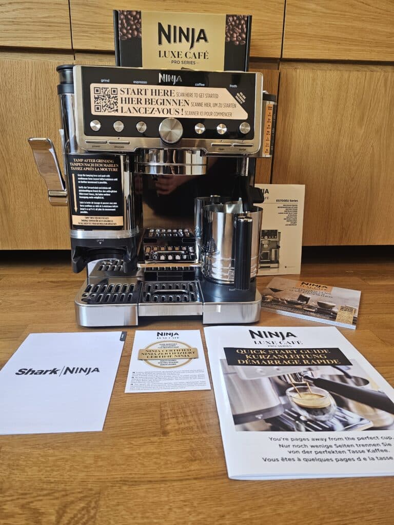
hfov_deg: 58.9
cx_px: 197
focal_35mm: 23
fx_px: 349
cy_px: 262
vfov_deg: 73.9
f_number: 1.7
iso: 250
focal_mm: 6.3
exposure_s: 1/74.1
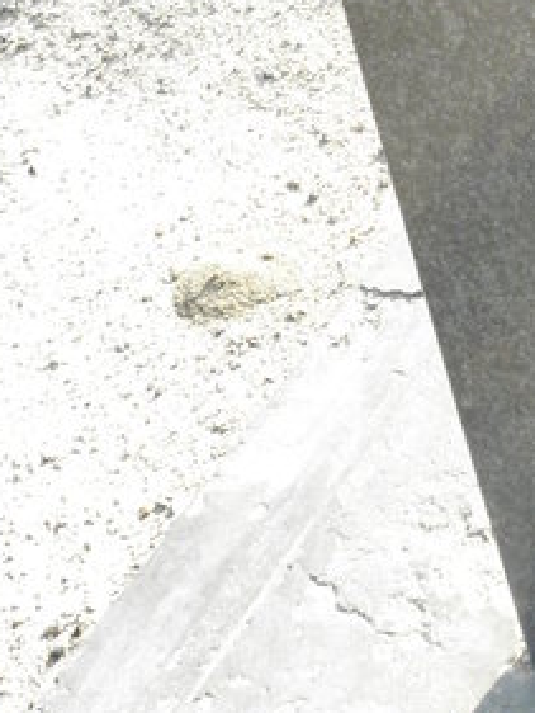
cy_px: -104
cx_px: 723
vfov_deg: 24.3
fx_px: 1524
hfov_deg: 18.4
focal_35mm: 74
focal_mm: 4.6
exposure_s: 1/200
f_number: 5.6
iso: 200
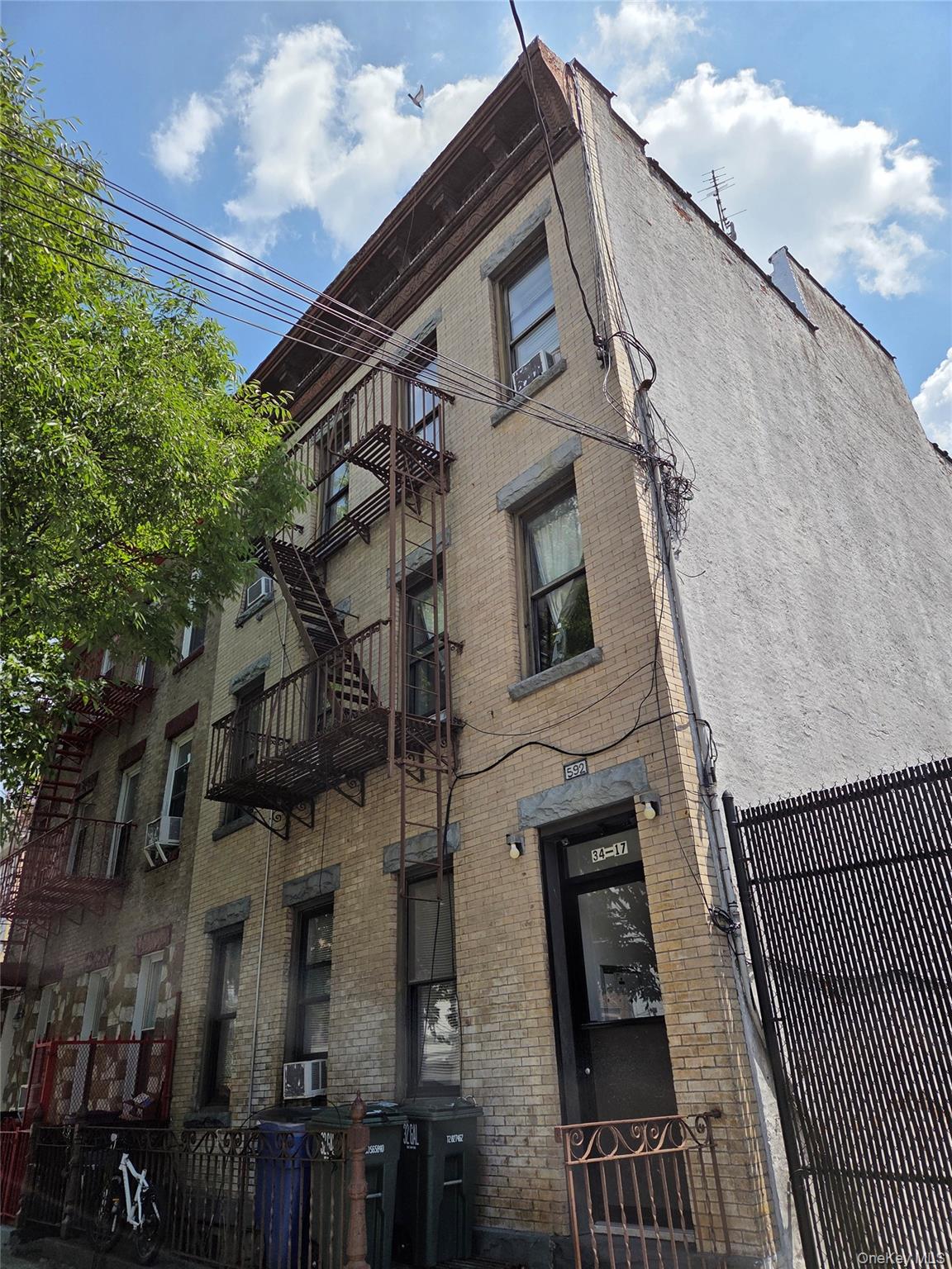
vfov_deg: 73.9
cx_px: 476
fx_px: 843
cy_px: 634
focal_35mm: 23
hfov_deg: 58.9
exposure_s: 1/7891
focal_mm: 5.4
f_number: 1.8
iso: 80
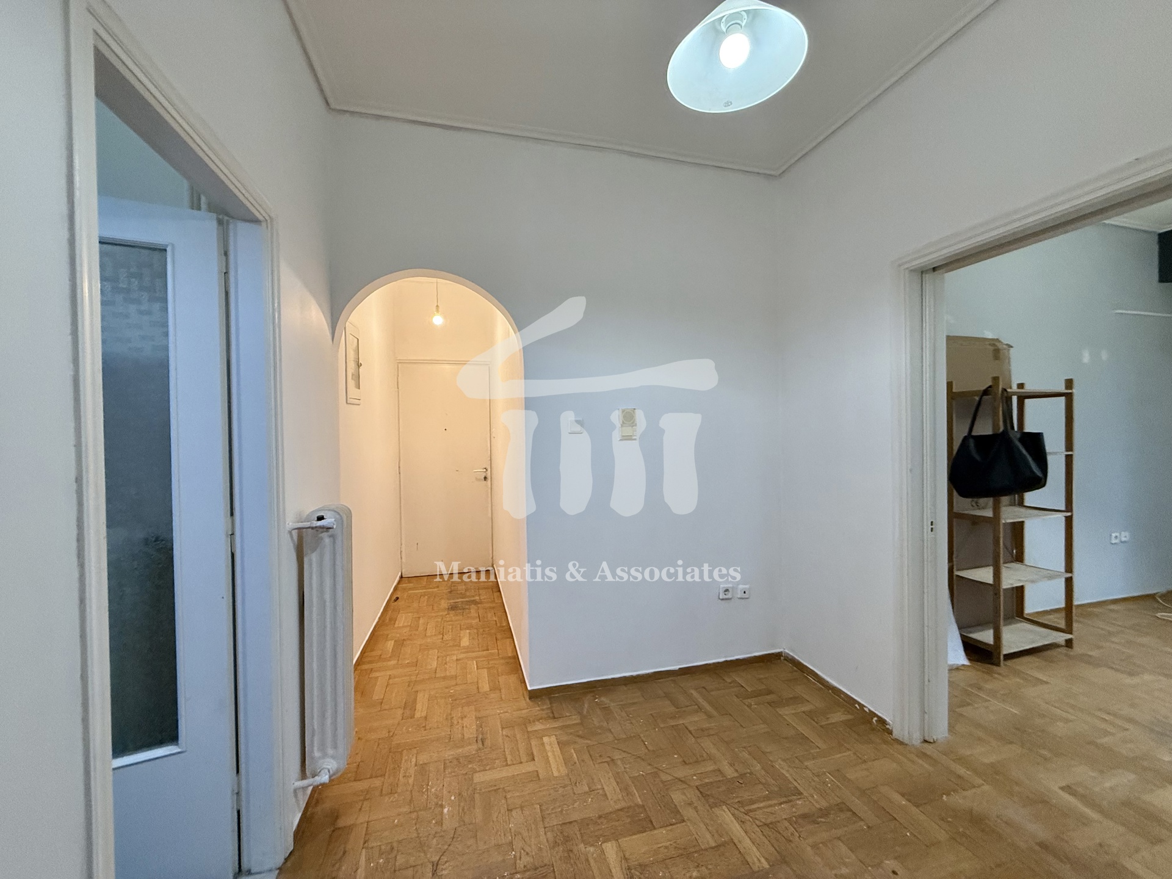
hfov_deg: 102.1
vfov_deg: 85.7
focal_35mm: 14
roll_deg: +1.1
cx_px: 586
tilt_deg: -1.0
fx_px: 474
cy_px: 440
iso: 320
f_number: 2.2
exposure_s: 1/100
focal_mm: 2.22
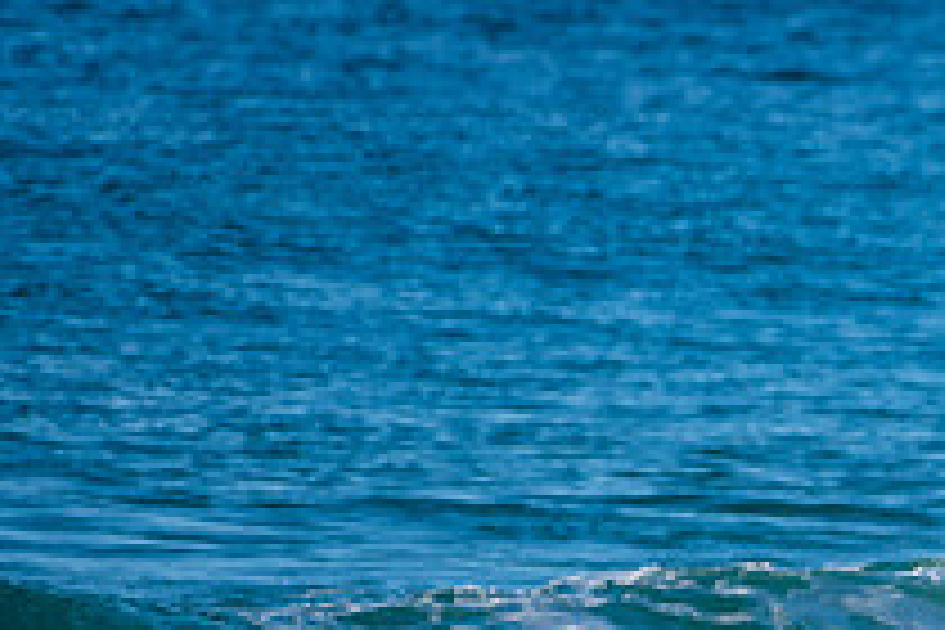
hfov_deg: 1.0
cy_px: 727
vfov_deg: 0.7
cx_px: 1152
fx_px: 54412
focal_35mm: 2073
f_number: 5.6
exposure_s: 1/1250
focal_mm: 500
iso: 250
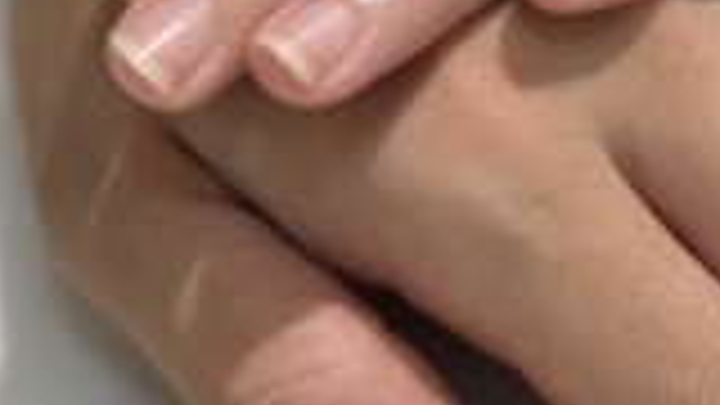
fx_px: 2768
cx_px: 511
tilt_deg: -48.4
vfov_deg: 8.3
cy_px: -72
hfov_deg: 14.8
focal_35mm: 145
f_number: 1.78
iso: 64
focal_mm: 6.76
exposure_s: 1/215
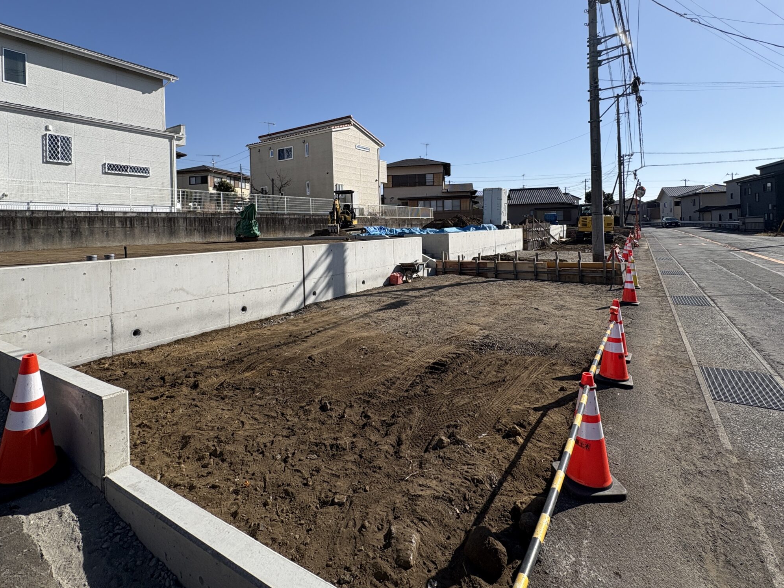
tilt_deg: +0.3
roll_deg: +0.8
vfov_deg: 70.5
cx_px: 387
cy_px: 224
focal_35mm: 18
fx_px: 408
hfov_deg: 87.8
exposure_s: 1/2584
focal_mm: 2.22
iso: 50
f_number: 2.2
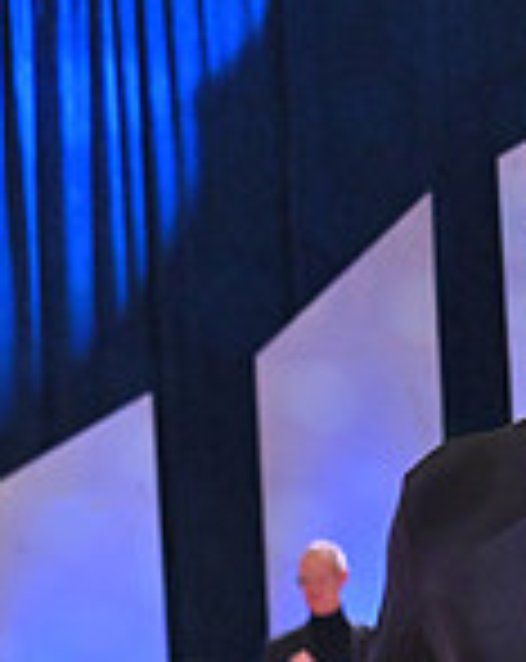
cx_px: -263
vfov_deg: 9.2
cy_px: 1067
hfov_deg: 7.4
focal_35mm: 204
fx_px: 3982
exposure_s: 1/400
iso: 4000
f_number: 6.3
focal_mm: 55
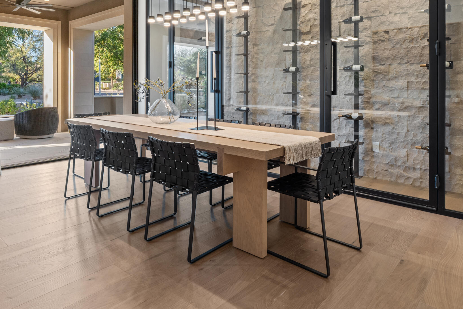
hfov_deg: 68.4
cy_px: 77
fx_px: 339
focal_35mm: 26
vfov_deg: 47.1
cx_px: 204
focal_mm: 11.5
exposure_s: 1/1.67
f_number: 9
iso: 250
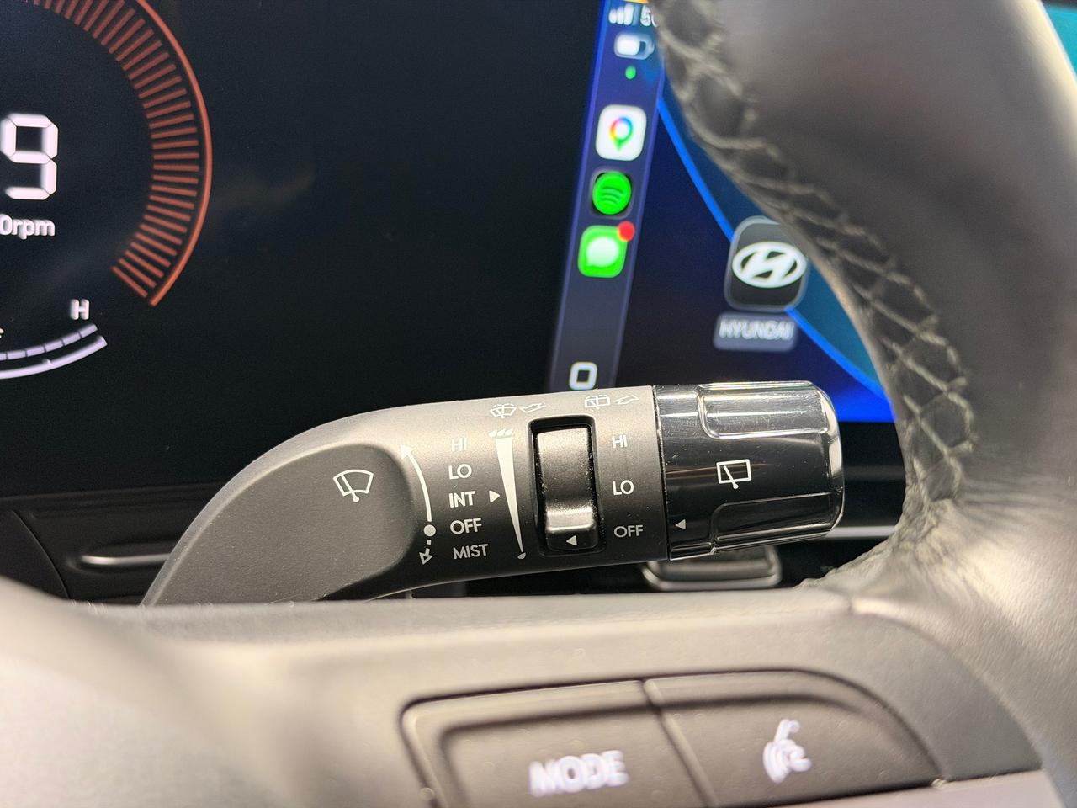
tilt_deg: -22.1
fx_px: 1493
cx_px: 538
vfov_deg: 30.3
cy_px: 404
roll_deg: -11.6
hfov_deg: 39.7
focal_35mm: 48
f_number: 1.78
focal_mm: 6.76
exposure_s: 1/40
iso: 320
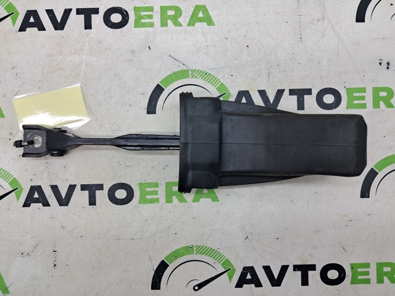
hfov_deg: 65.4
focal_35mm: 27
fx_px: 308
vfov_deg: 51.3
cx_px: 198
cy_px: 148
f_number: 1.8
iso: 50
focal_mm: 4
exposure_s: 1/50
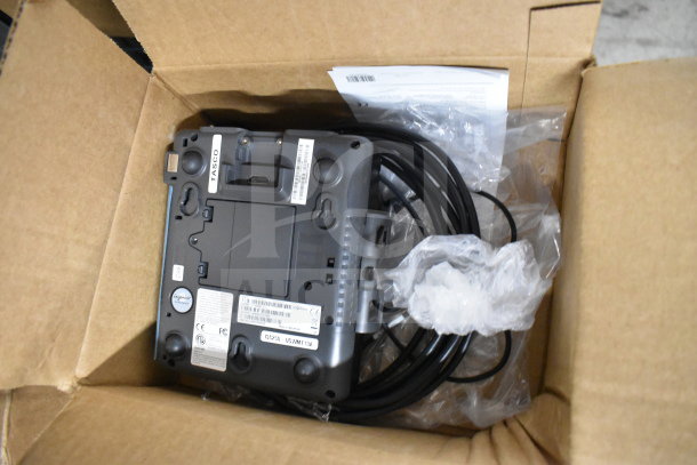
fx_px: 523
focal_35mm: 27
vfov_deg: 48.0
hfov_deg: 67.4
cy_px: 232
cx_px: 348
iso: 6400
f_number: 3.5
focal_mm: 18
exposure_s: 1/30
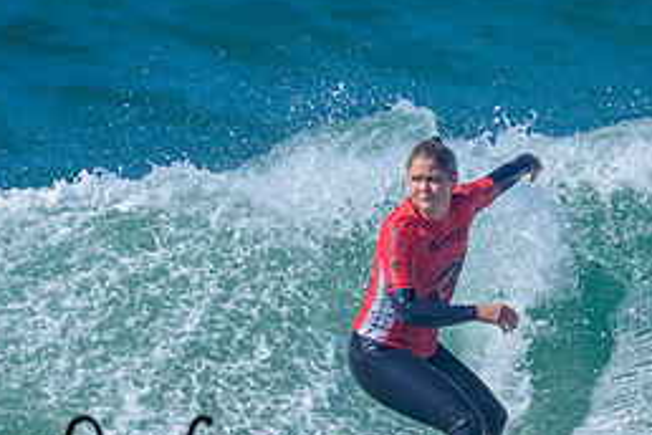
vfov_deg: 0.6
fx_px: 44767
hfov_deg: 0.8
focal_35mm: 2472
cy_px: 369
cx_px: 177
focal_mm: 800
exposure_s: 1/2000
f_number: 6.3
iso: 250
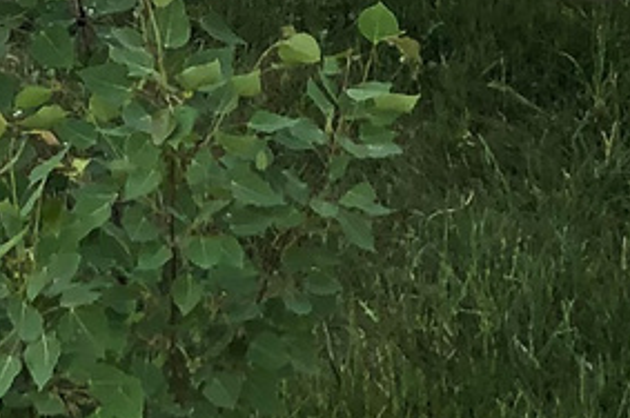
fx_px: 3688
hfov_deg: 9.5
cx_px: -245
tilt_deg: -0.5
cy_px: -885
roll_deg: -2.0
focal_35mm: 211
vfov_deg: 6.0
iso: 40
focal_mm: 3.99
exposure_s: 1/120
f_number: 1.8
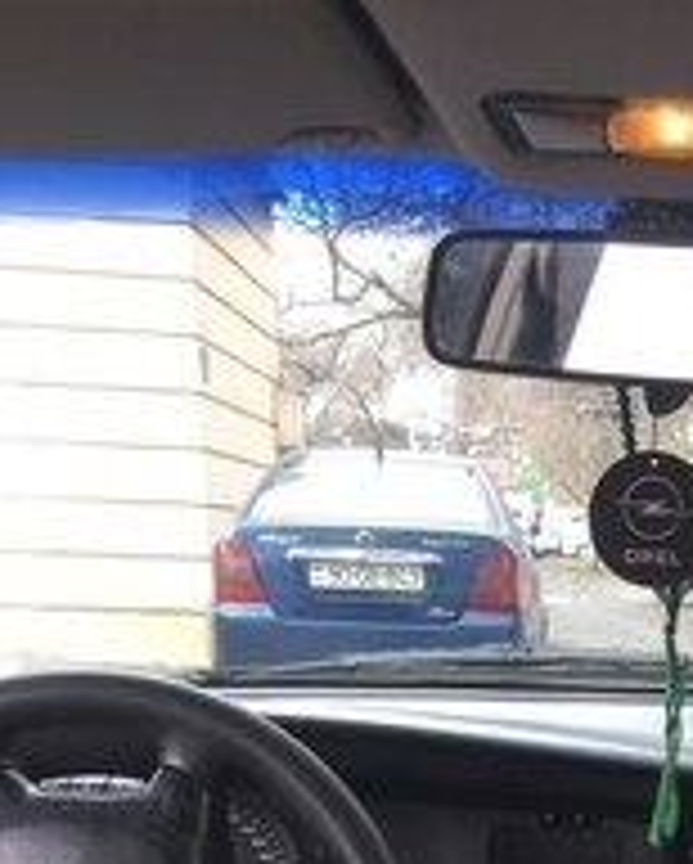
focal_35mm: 73
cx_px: 760
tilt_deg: -15.0
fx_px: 1869
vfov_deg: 23.3
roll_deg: -1.6
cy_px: 1102
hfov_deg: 20.1
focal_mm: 4.15
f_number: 2.2
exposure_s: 1/130
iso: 32
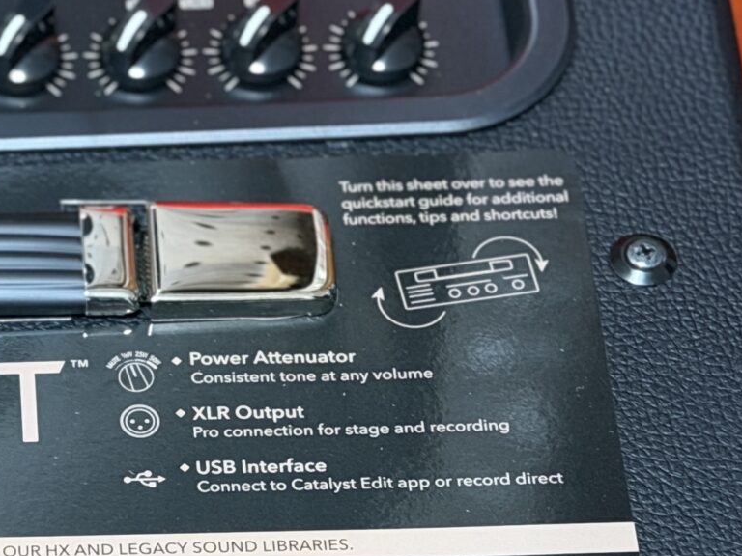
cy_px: 608
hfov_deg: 12.0
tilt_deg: -58.8
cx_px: -260
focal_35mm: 160
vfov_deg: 9.2
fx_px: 3430
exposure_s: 1/40
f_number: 1.78
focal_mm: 6.76
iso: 500
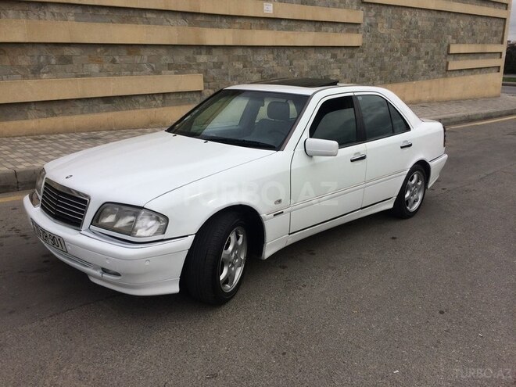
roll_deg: +1.7
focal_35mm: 29
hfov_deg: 61.7
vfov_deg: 48.2
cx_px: 258
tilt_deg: -17.5
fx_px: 432
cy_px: 194
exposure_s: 1/1953
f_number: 2.2
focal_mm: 4.15
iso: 32
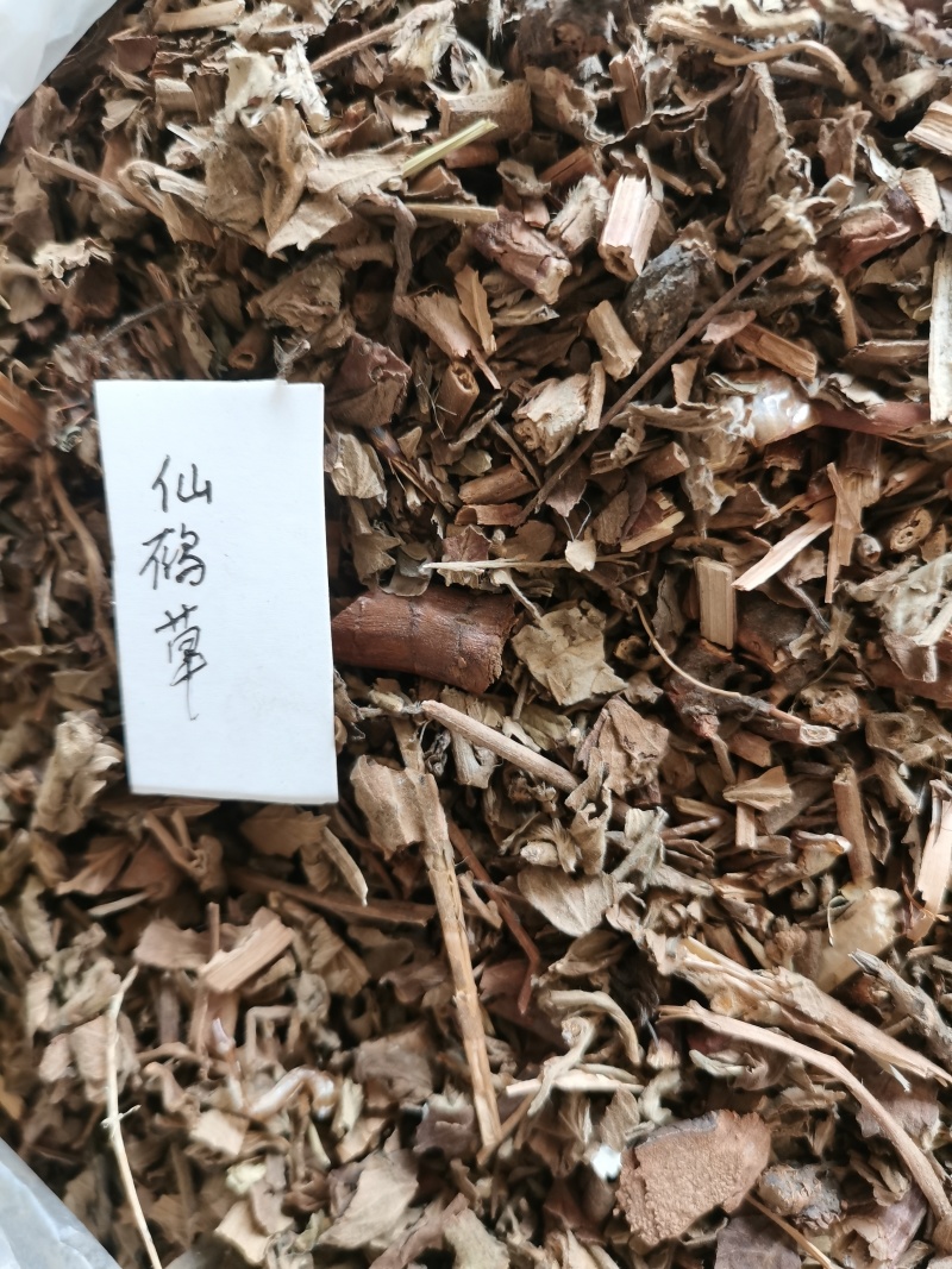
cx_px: 476
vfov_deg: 65.3
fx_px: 990
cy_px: 634
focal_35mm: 27
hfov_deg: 51.3
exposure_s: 1/50
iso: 320
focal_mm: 5.58
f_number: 1.8
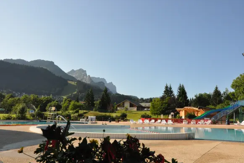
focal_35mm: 33
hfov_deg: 57.9
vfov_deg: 40.5
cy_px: 83
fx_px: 220
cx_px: 119
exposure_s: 1/640
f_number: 13
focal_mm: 21
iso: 800
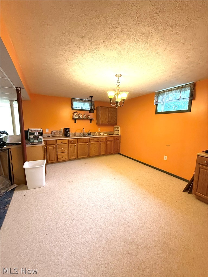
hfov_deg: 85.7
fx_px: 112
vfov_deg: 102.1
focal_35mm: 14
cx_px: 104
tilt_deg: -7.3
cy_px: 138
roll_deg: -1.3
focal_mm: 2.22
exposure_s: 1/60
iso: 320
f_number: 2.2
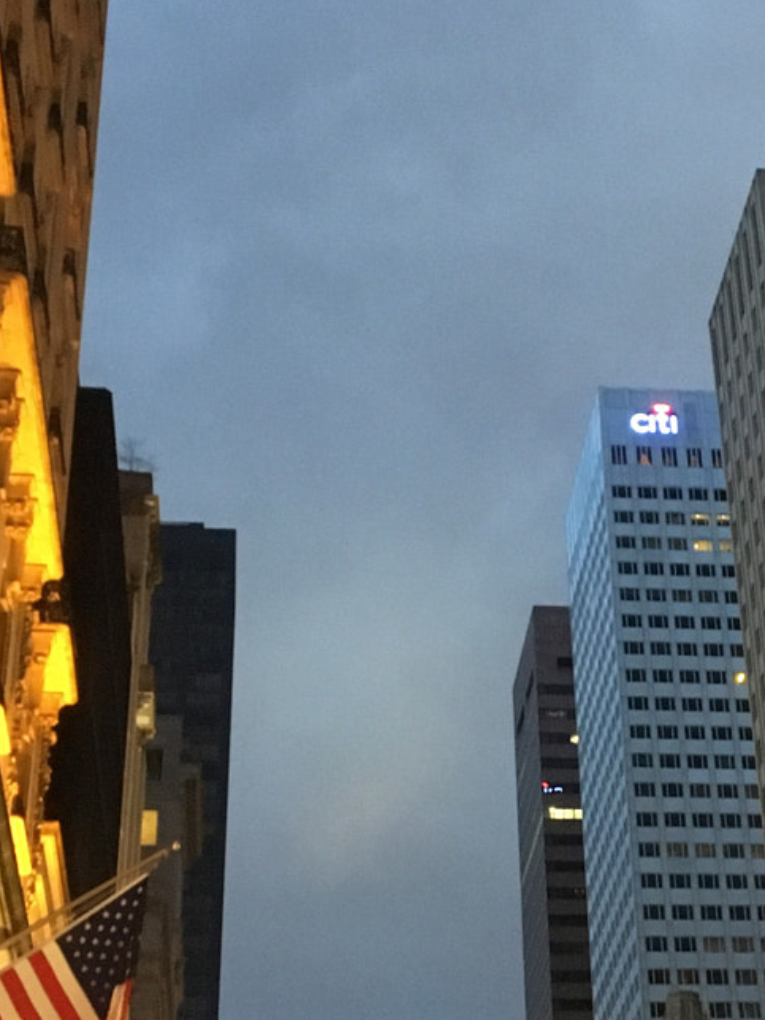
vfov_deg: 27.0
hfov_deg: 20.3
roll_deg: +3.4
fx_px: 2122
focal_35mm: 72
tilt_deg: +31.7
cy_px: 588
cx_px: 565
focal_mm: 4.15
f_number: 2.2
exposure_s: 1/15
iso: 400
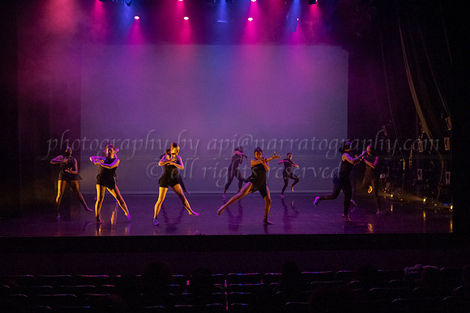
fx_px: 587
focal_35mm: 45
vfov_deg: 29.9
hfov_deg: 43.6
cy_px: 174
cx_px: 263
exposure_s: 1/320
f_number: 2.8
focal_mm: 40
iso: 4000
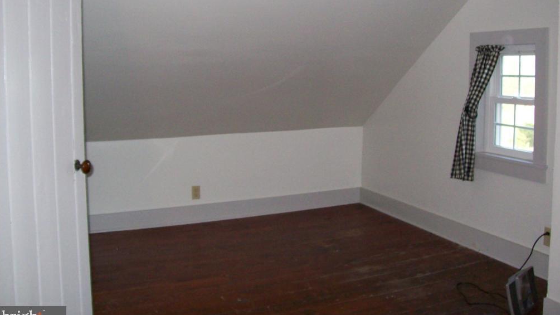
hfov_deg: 50.5
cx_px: 282
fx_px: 594
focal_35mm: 40
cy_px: 115
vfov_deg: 29.6
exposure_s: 1/64
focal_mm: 6
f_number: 2.7
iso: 200
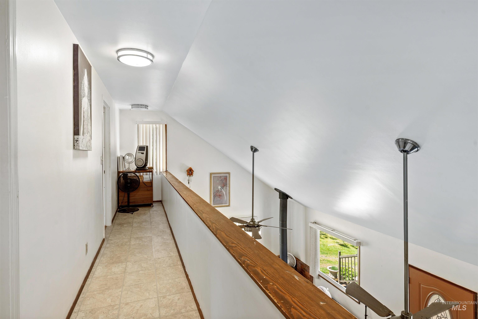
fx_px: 266
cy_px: 160
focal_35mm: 20
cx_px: 239
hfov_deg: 84.0
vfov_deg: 61.9
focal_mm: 20
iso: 100
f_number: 8
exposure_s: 1/1.25
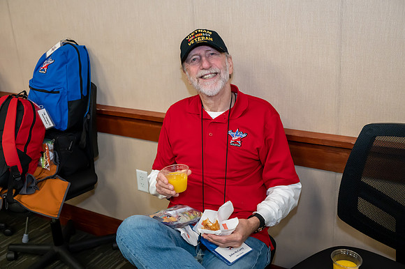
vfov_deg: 32.6
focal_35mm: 41
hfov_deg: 47.4
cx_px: 202
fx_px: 461
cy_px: 134
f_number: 5
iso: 5000
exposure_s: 1/160
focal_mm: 41
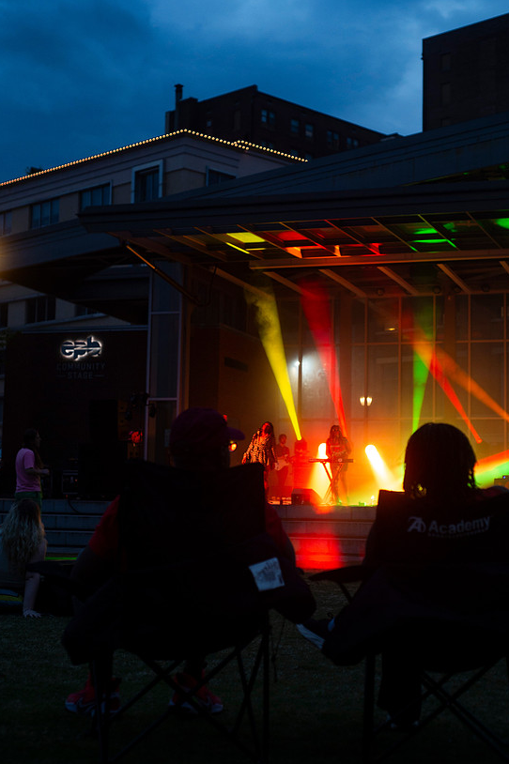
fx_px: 1252
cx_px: 258
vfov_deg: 33.9
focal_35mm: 59
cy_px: 374
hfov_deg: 23.0
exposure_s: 1/80
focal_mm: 50
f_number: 4
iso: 800
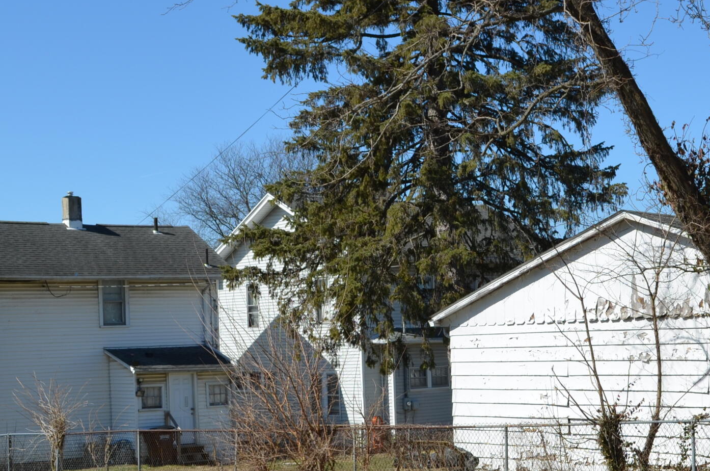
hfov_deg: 28.2
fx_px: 1398
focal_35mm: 71
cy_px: 334
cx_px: 520
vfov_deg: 19.0
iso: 140
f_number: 8
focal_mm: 22
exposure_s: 1/500
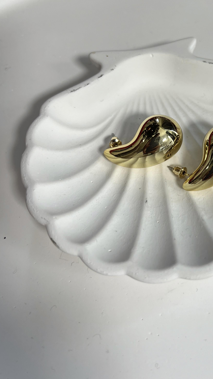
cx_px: 186
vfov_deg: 51.4
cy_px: 159
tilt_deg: -57.1
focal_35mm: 39
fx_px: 392
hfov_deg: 29.3
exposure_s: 1/100
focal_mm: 5.7
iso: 32
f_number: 1.5
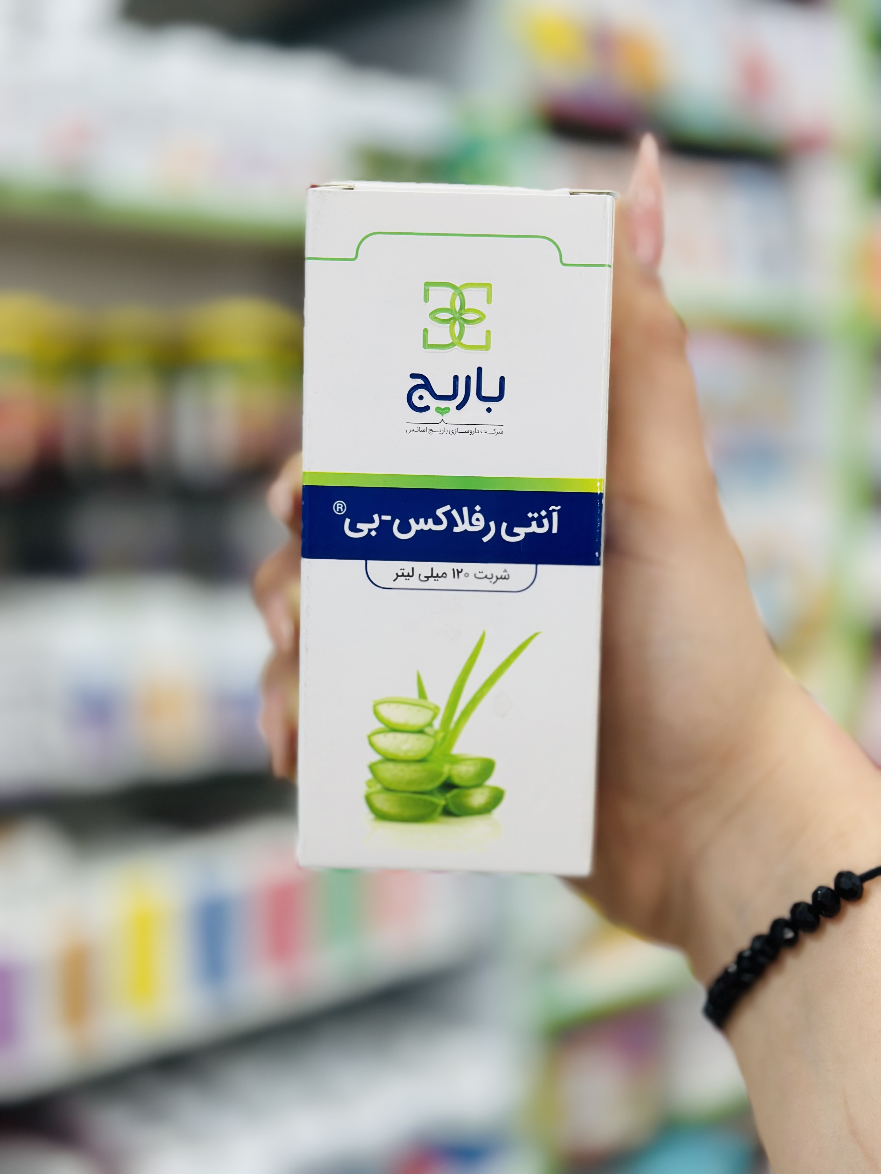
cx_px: 440
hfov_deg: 30.3
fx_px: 1629
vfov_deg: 39.7
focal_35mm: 48
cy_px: 587
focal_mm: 6.86
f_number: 1.78
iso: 80
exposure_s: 1/100
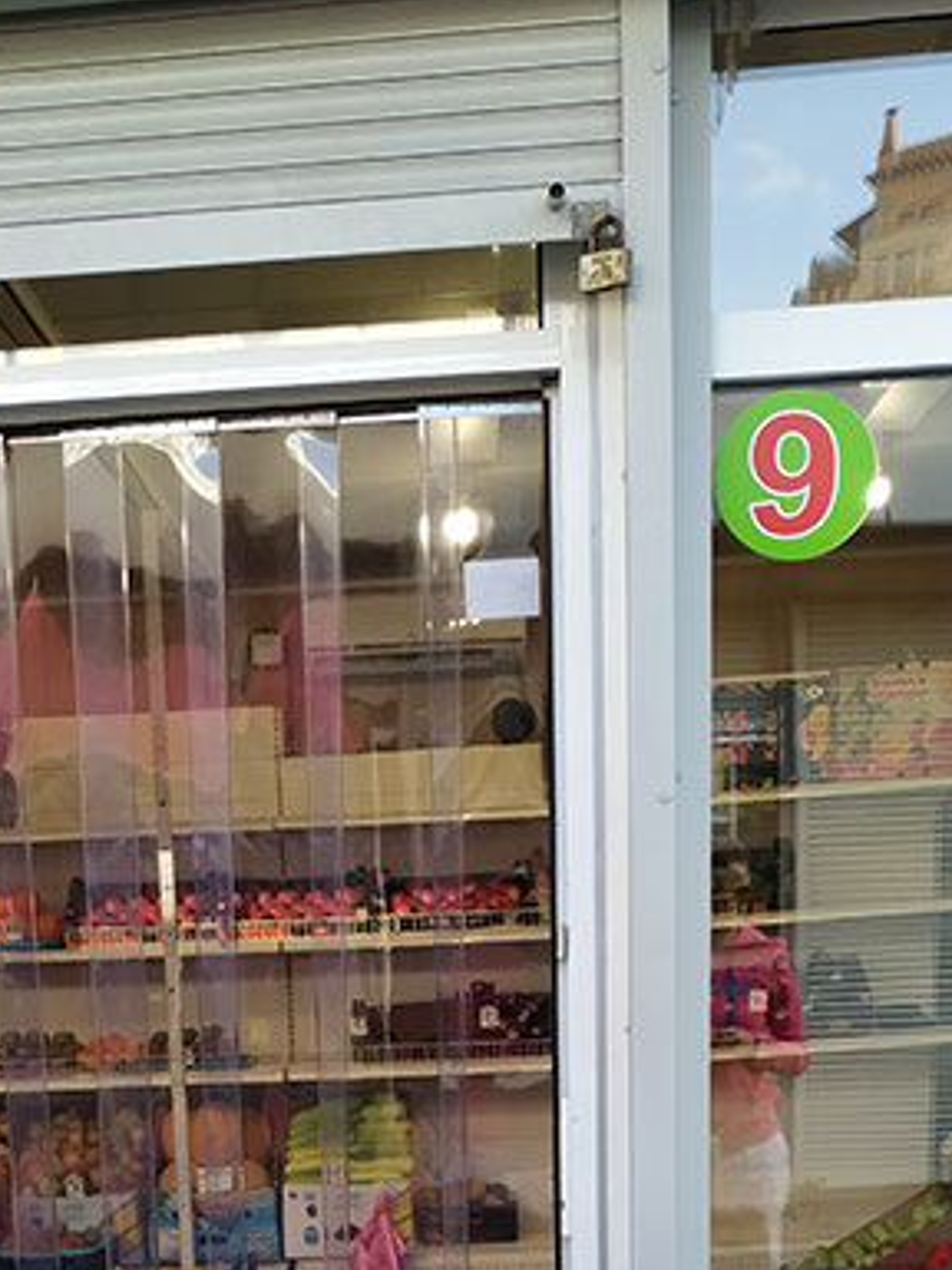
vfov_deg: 34.6
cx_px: 314
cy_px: 1283
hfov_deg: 28.9
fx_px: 1833
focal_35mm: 50
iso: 160
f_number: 1.9
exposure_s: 1/155
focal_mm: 3.94
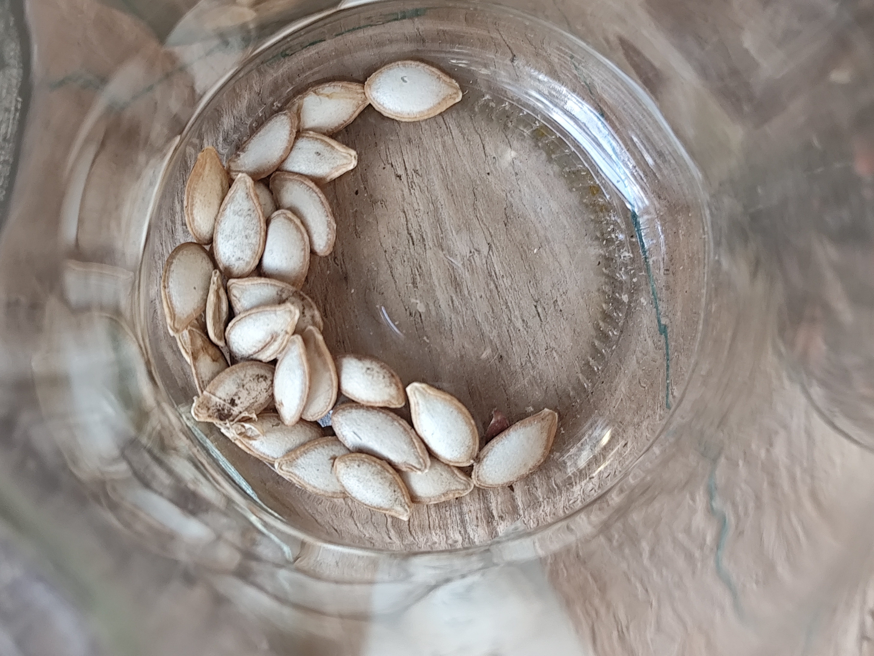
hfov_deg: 47.9
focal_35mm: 39
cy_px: 328
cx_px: 437
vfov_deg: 36.8
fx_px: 985
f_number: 1.65
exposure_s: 1/50
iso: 800
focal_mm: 6.14
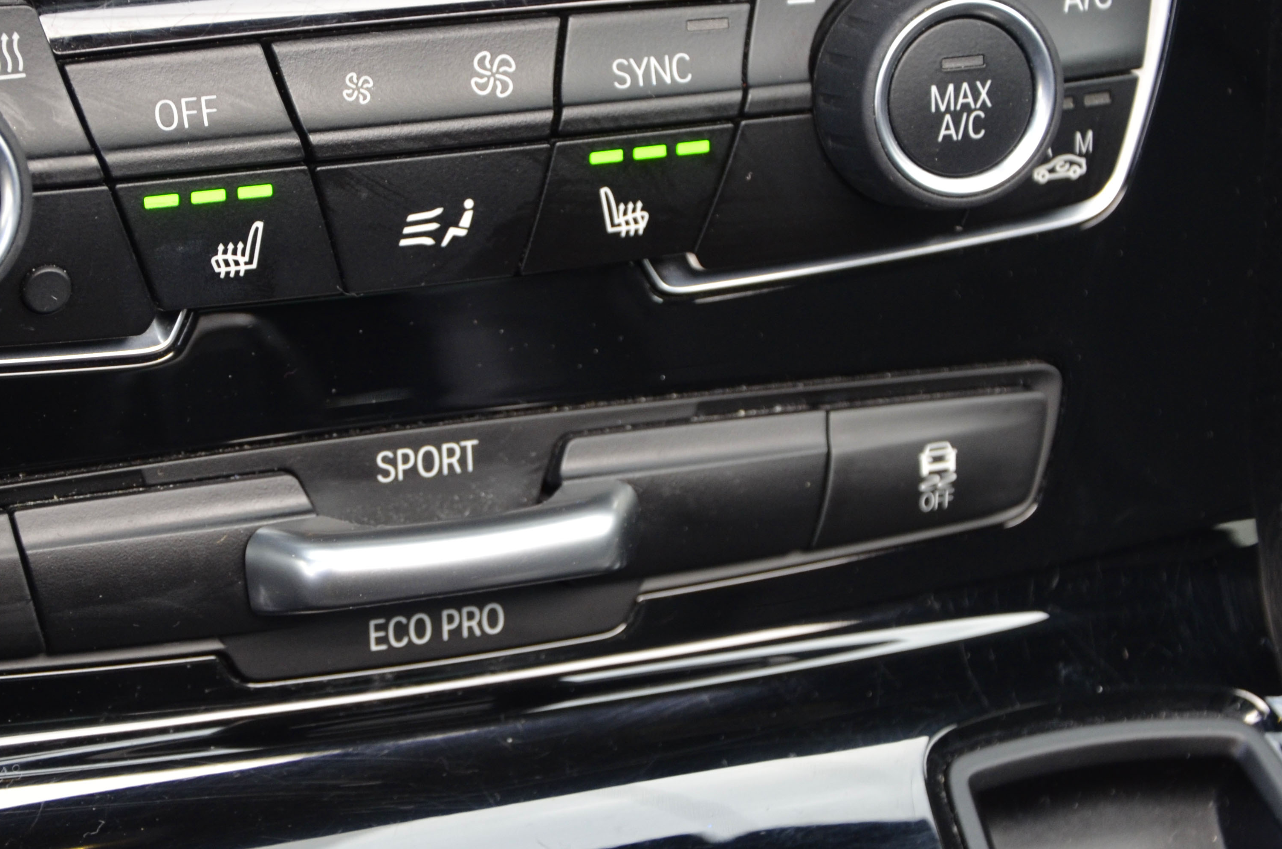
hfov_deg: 17.3
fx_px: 4194
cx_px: 373
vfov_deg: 11.6
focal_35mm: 118
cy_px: 416
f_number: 4.8
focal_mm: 48
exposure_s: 1/60
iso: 720
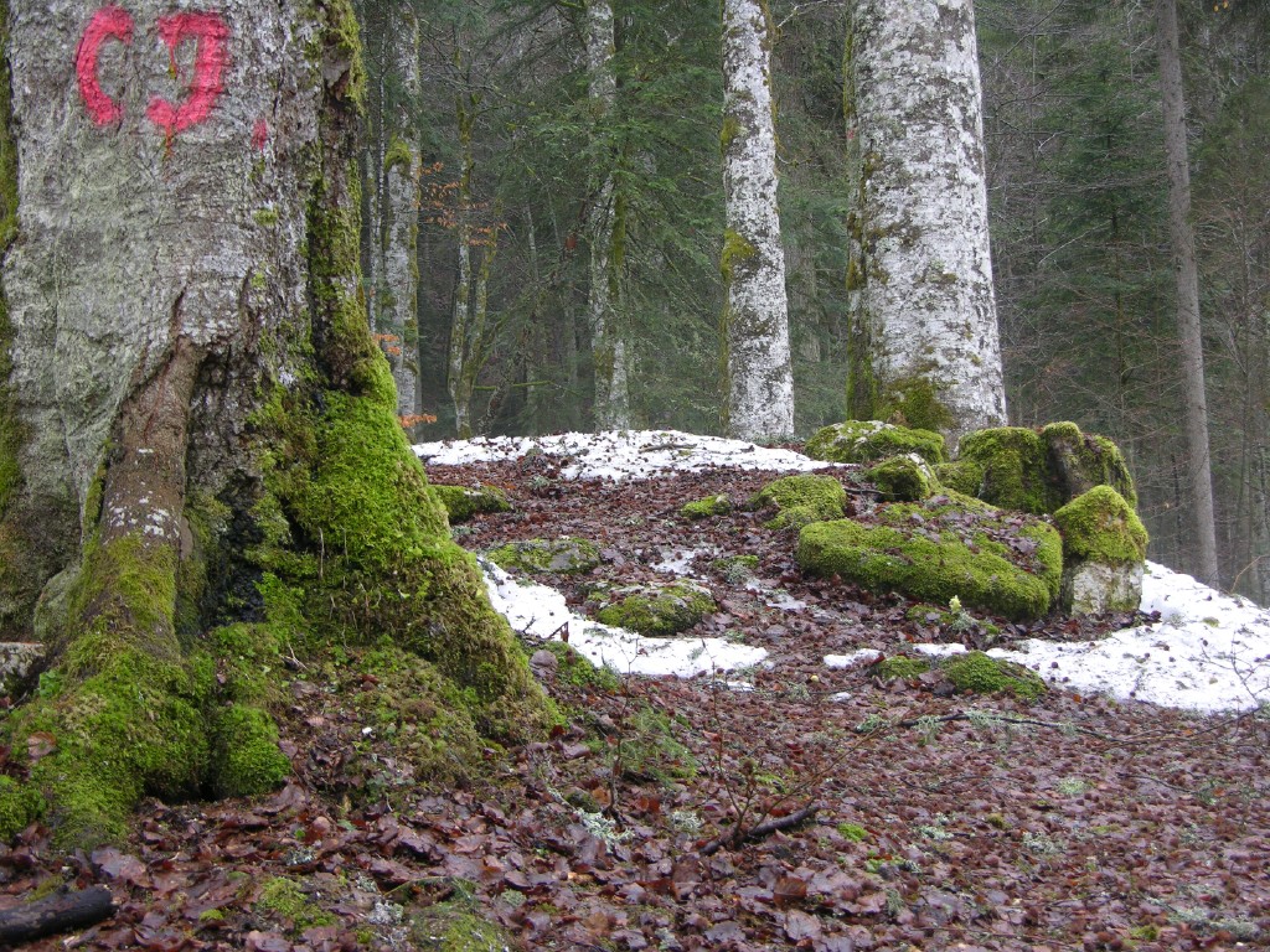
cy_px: 476
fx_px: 2128
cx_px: 635
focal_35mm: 58
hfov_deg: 33.2
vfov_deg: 25.2
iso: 50
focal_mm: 14.7
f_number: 3.1
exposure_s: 1/52.6
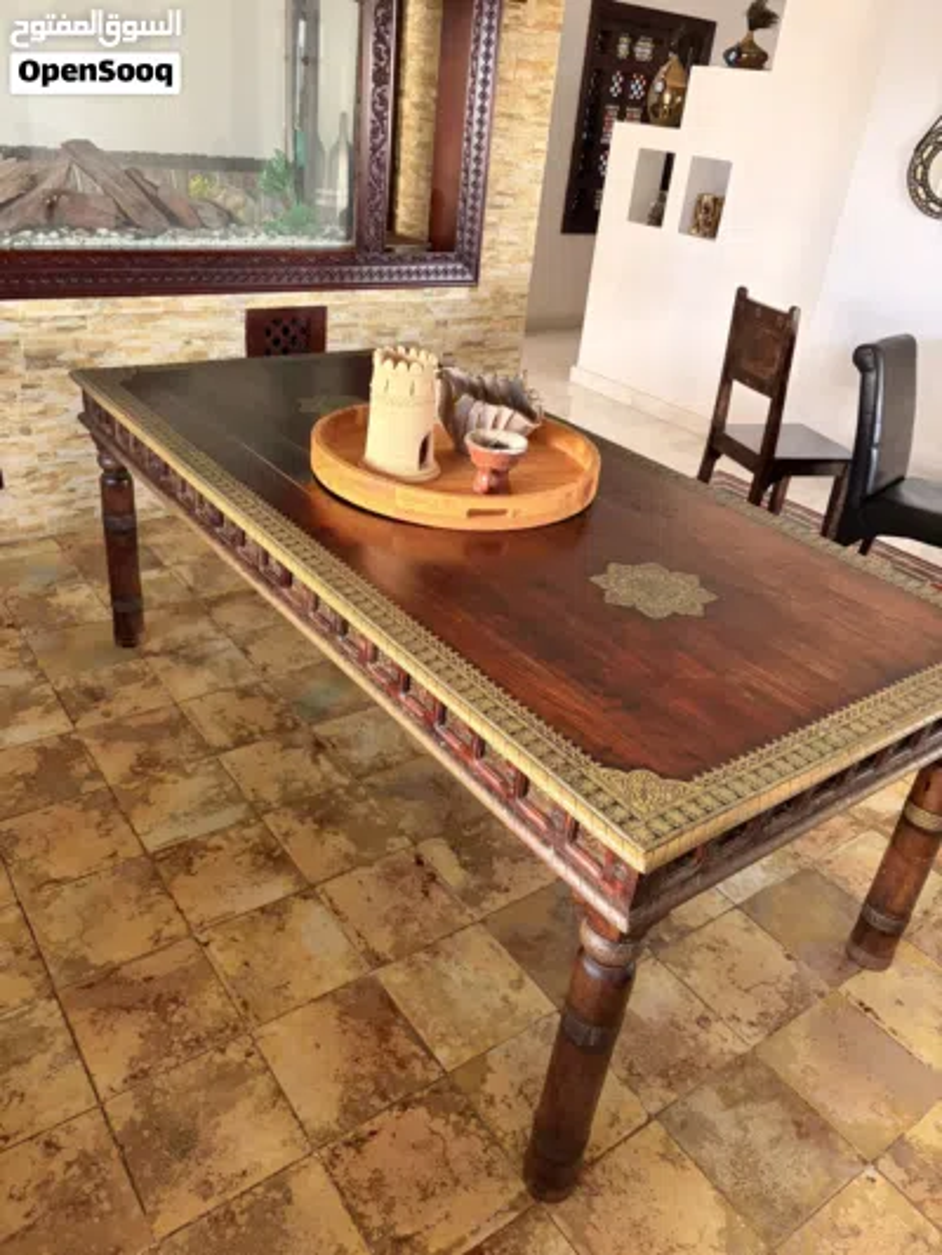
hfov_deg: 53.1
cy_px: 628
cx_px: 471
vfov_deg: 67.3
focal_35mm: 26
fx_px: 943
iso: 500
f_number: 1.6
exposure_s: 1/59
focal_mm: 5.96
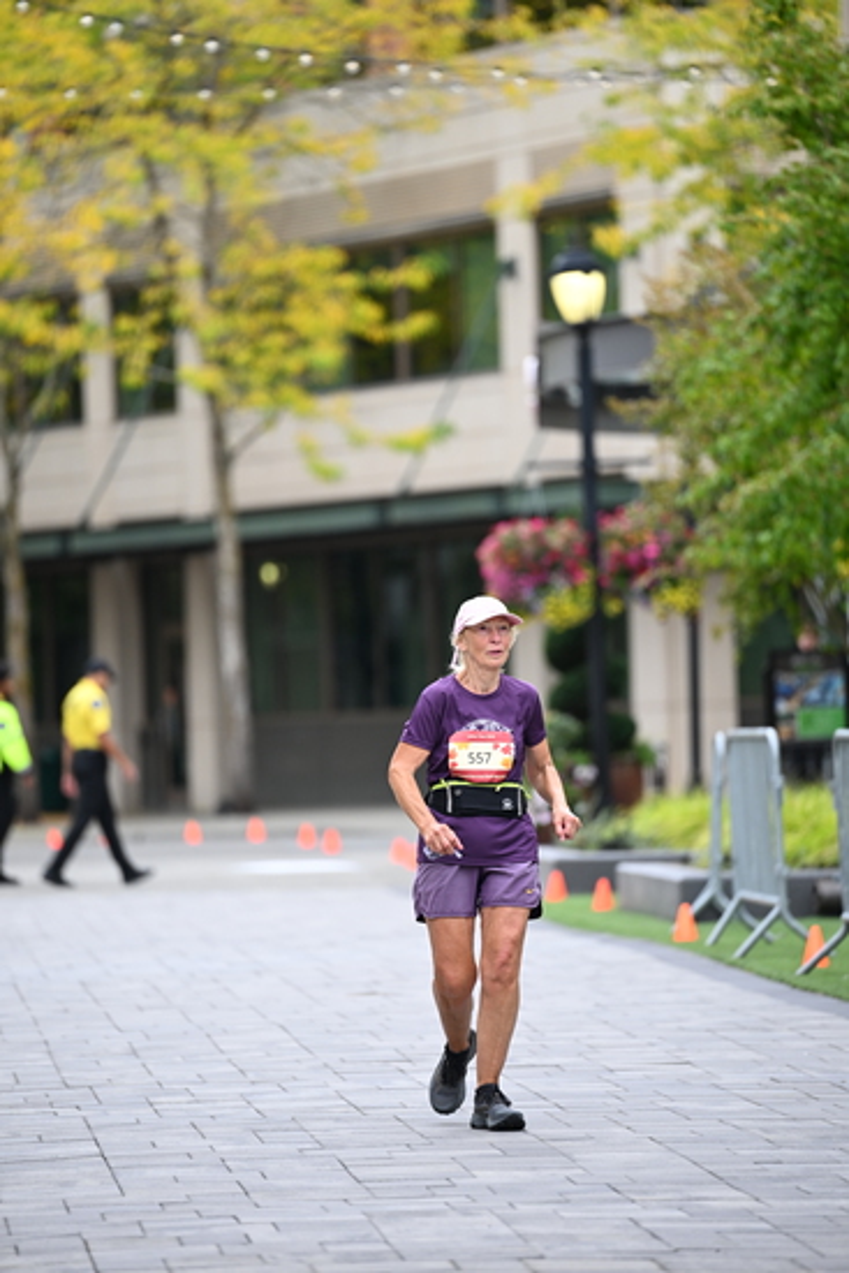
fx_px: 7070
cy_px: 636
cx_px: 424
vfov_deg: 10.3
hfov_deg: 6.9
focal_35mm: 200
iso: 400
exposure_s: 1/1000
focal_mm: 200
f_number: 2.8
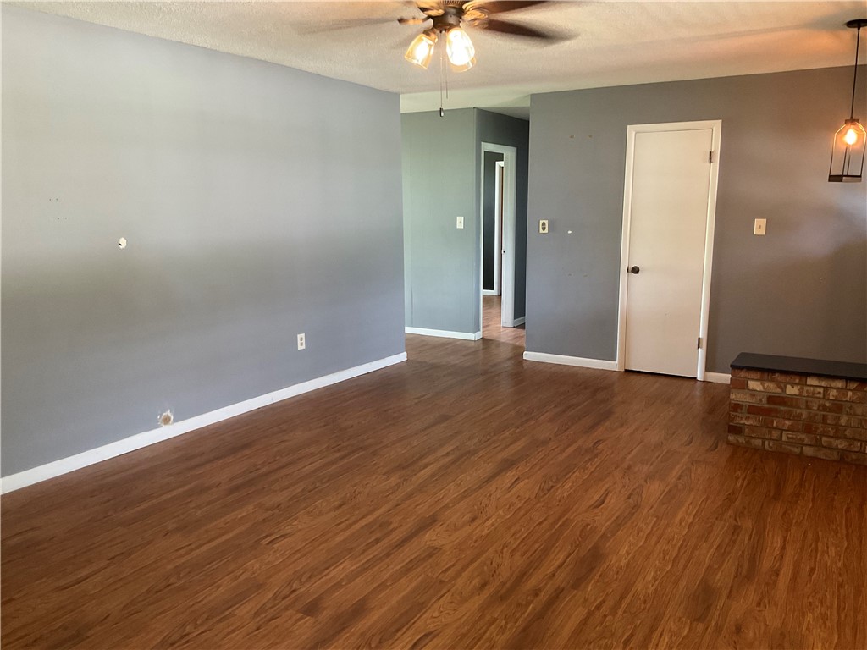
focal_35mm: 29
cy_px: 325
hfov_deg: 61.7
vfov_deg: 48.2
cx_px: 434
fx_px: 726
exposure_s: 1/40
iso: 200
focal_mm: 3
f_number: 1.8
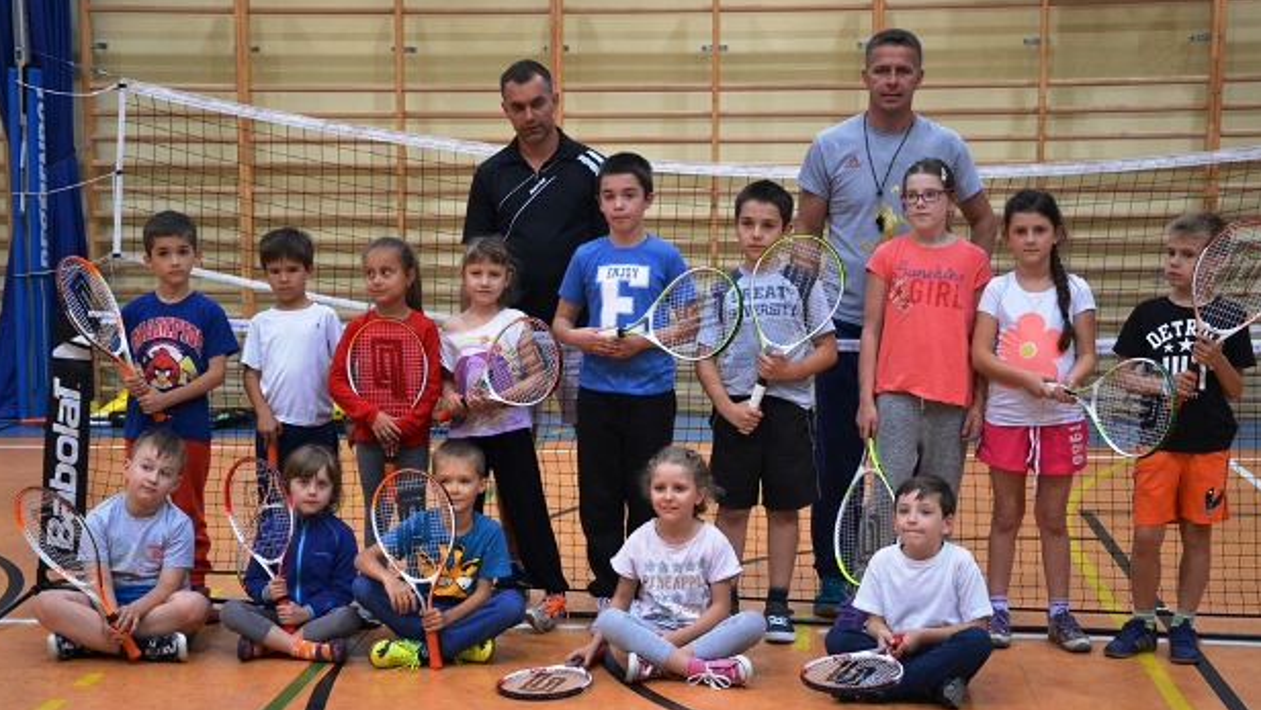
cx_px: 630
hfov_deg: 33.8
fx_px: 2074
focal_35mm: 62
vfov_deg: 19.4
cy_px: 367
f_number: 4.5
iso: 560
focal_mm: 38
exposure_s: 1/60
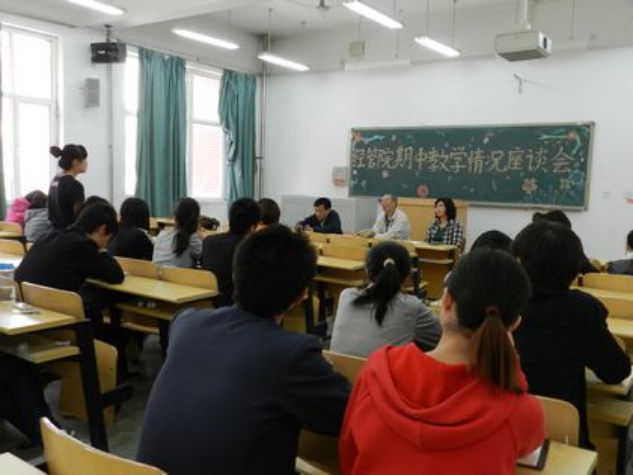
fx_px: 585
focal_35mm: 32
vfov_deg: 44.2
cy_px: 238
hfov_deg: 56.8
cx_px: 316
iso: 280
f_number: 3.7
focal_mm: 5.6
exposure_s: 1/30
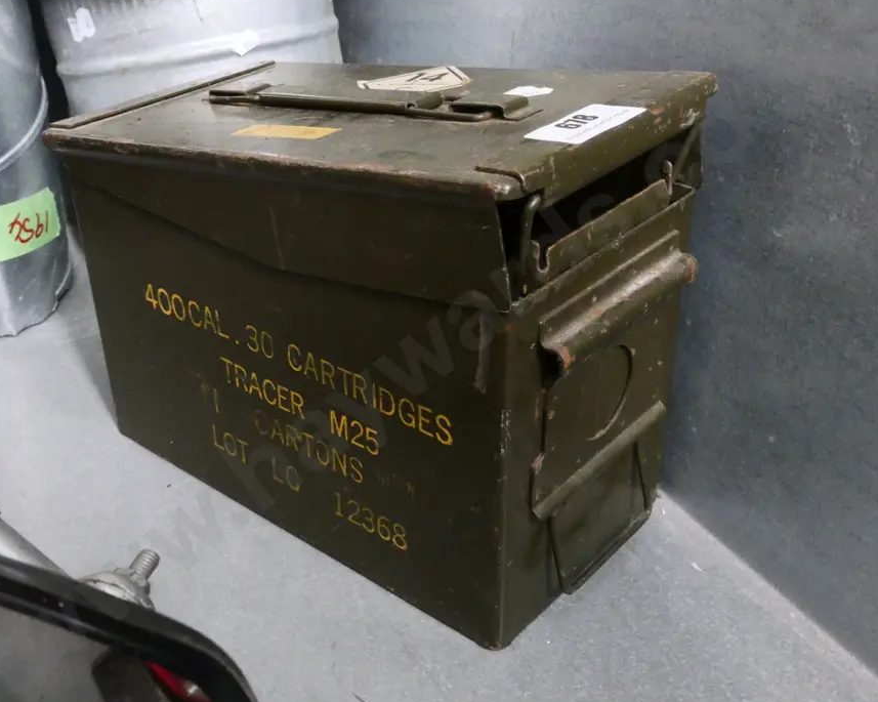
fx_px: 1091
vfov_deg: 35.7
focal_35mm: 42
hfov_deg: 43.8
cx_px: 437
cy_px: 346
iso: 6400
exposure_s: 1/100
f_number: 5.6
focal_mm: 18
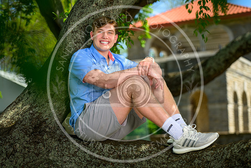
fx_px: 600
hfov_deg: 23.6
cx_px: 126
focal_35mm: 86
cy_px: 84
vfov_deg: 15.9
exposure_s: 1/640
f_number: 2.8
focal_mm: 86
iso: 100
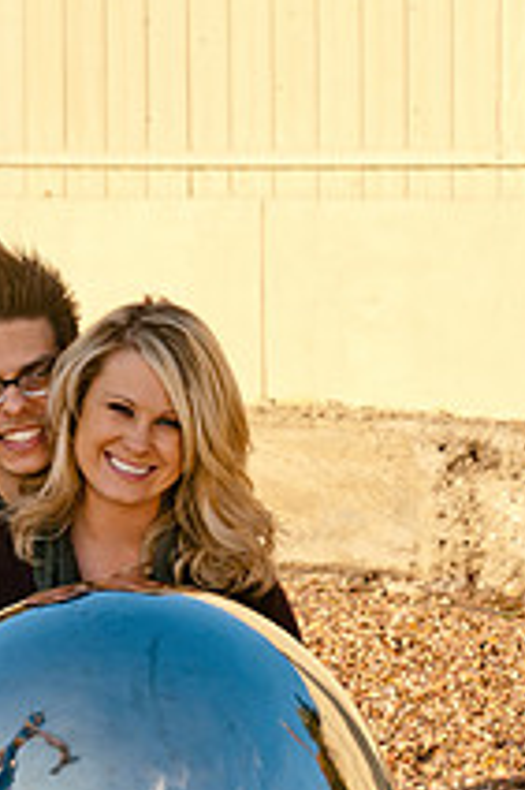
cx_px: 333
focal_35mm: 159
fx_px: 3484
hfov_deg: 8.6
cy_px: 313
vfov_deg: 12.9
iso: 200
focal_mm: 50
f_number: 6.3
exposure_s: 1/500
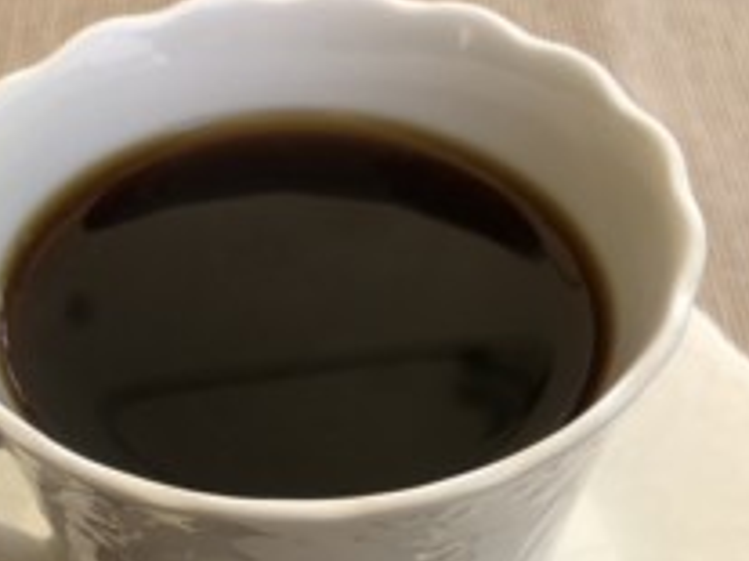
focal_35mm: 61
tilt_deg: -51.6
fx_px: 1319
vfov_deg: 23.1
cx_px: 300
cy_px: 547
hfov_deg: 31.6
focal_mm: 4
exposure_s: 1/136
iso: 20
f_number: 1.8
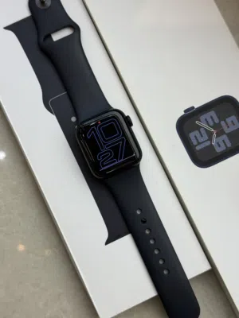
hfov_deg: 30.3
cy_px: 159
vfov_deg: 39.7
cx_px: 120
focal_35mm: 48
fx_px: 442
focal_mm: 6.76
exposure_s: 1/210
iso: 50
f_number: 1.78
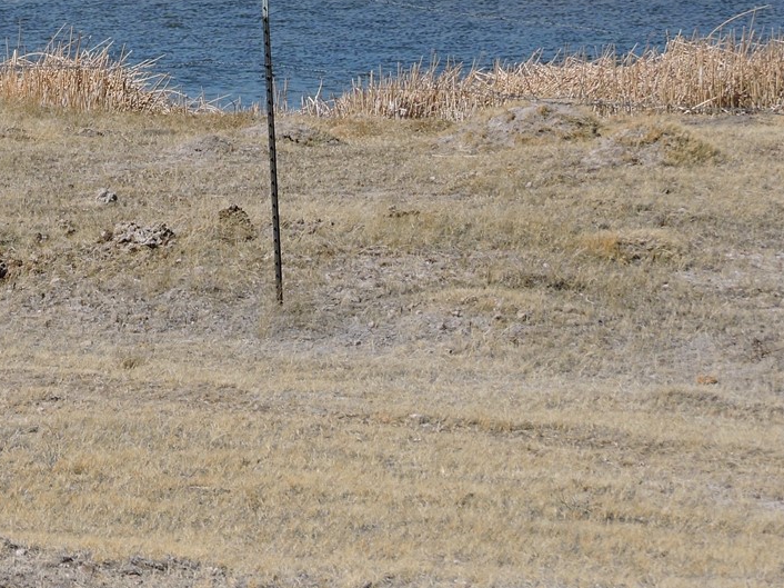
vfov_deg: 6.2
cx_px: 81
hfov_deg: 8.3
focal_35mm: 238
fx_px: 5389
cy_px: 89
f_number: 4.2
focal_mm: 18.7
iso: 100
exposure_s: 1/1000
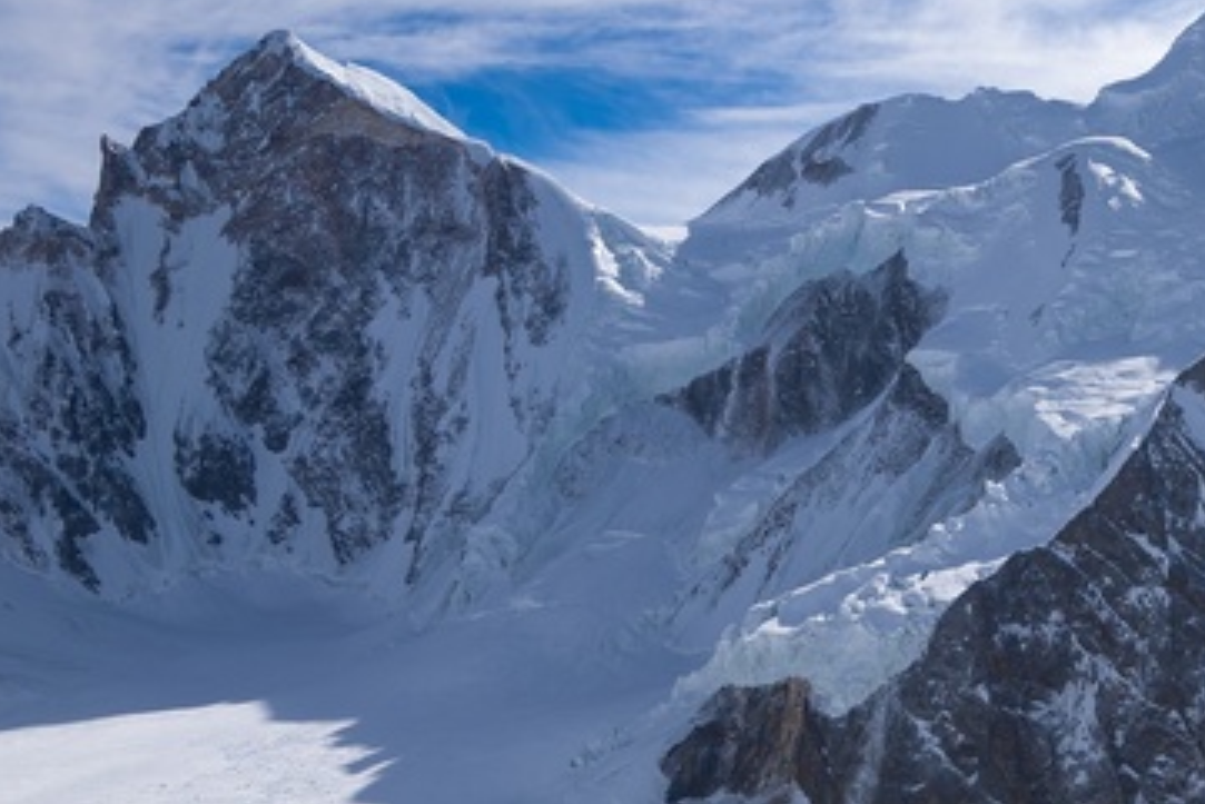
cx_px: 1195
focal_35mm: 51
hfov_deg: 35.3
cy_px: 721
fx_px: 1708
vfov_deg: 25.7
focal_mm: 18
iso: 80
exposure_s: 1/1000
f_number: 5
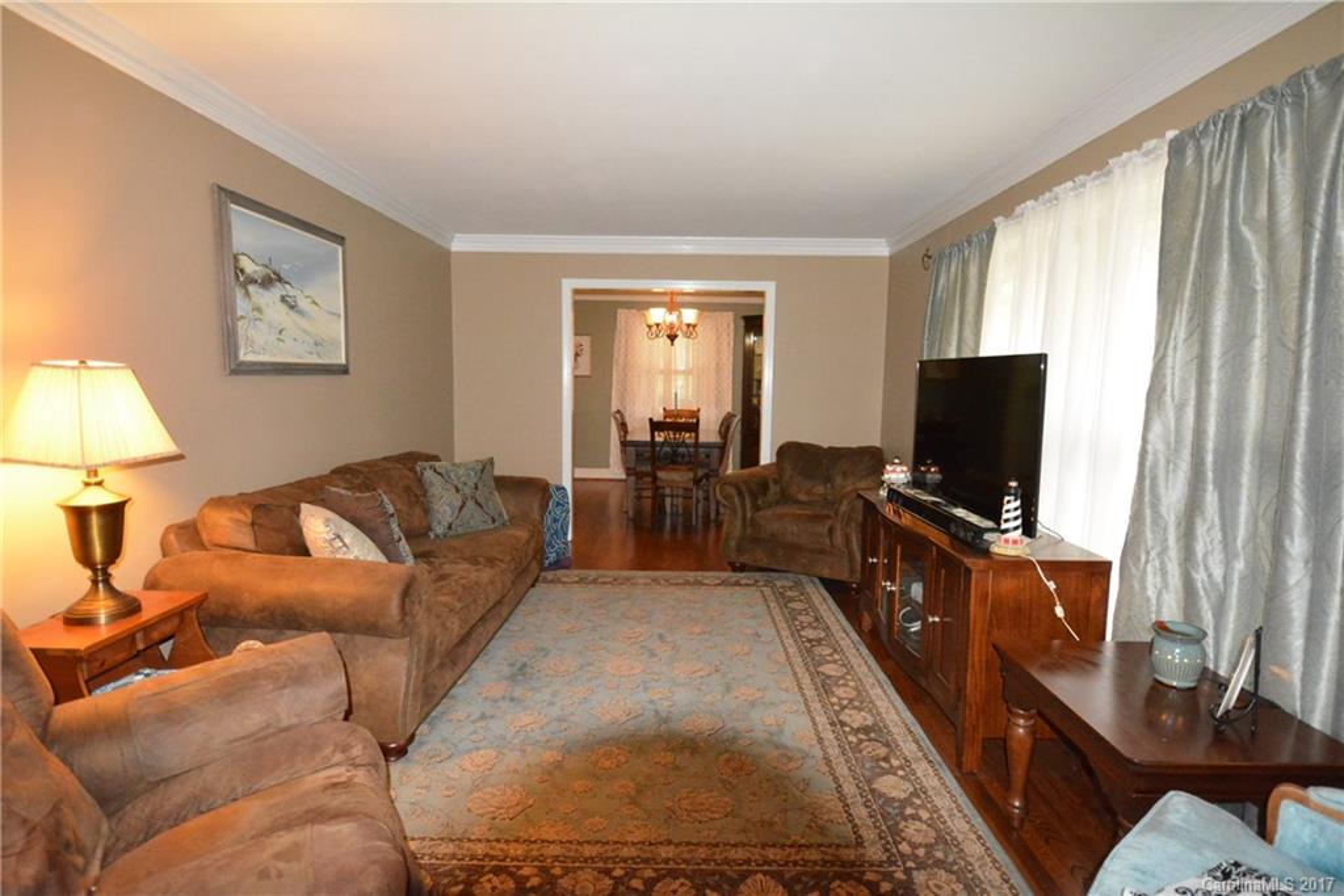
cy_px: 448
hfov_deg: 90.0
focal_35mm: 18
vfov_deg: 67.4
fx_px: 672
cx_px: 672
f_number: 4
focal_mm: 12
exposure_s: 1/125
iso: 6400
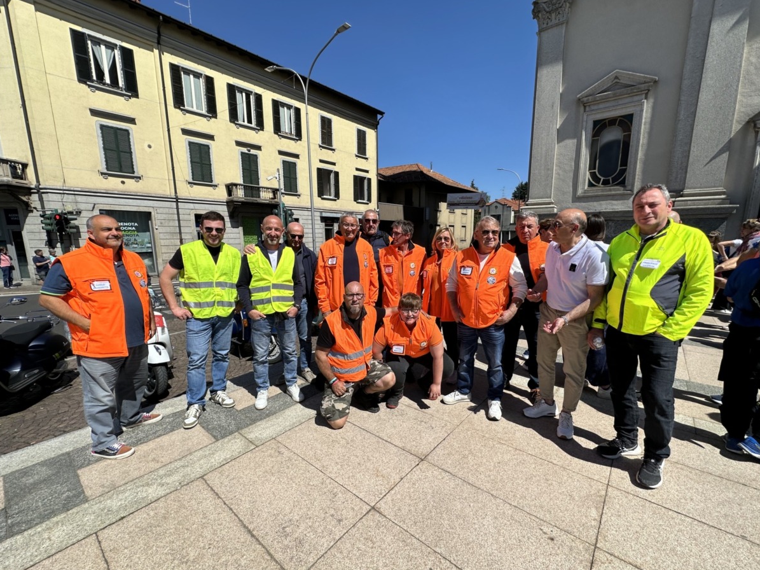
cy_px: 293
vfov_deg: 81.7
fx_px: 329
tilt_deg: -10.5
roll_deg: -0.1
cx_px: 392
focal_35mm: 15
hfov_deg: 98.1
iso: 50
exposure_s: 1/2681
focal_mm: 2.22
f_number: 2.2
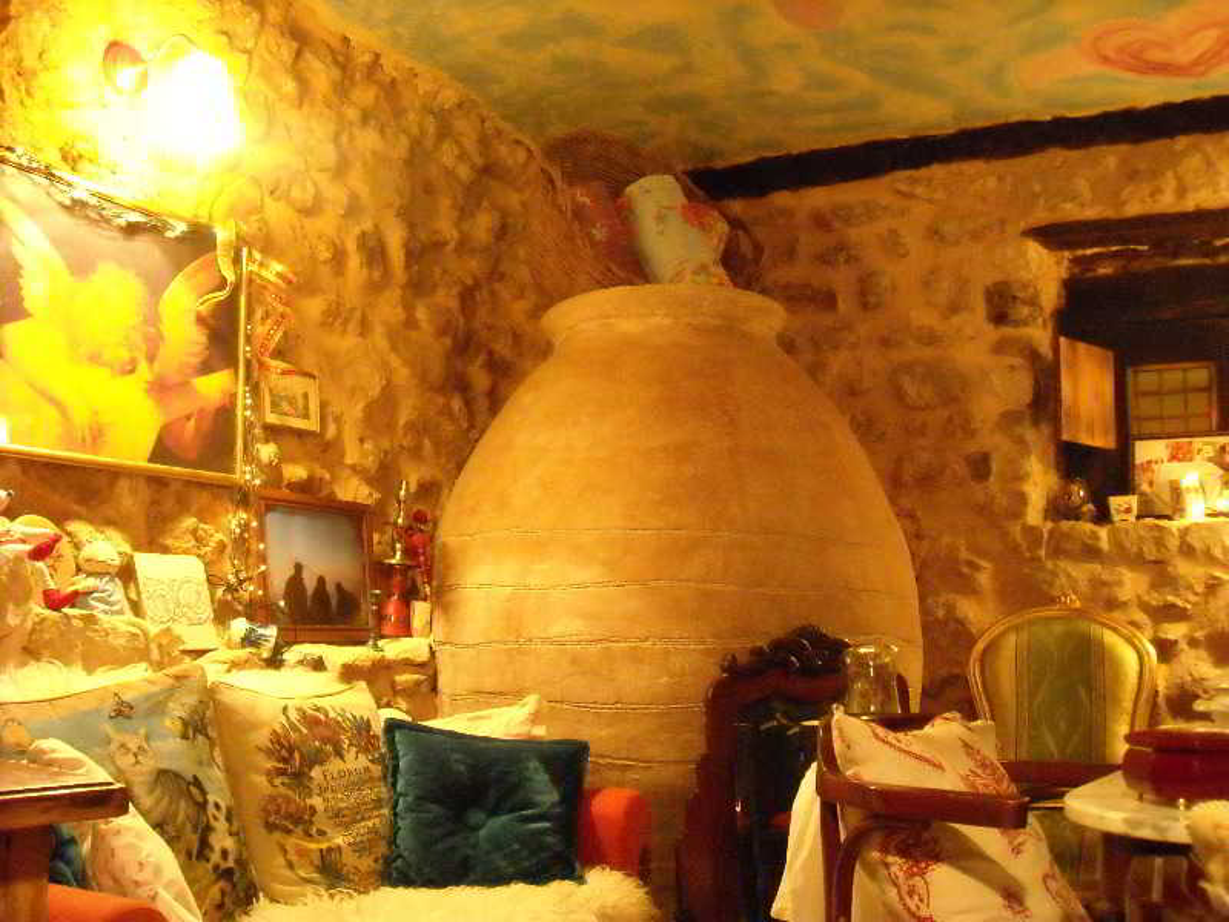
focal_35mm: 35
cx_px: 614
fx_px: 1243
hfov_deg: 52.6
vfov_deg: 40.7
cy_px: 461
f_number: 2.8
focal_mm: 5.7
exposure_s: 1/5
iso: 800
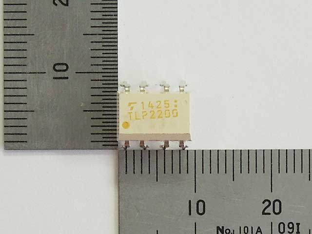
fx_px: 433
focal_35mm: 48
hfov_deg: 39.7
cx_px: 156
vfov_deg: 30.3
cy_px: 117
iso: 100
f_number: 4
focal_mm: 8.7
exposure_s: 1/80
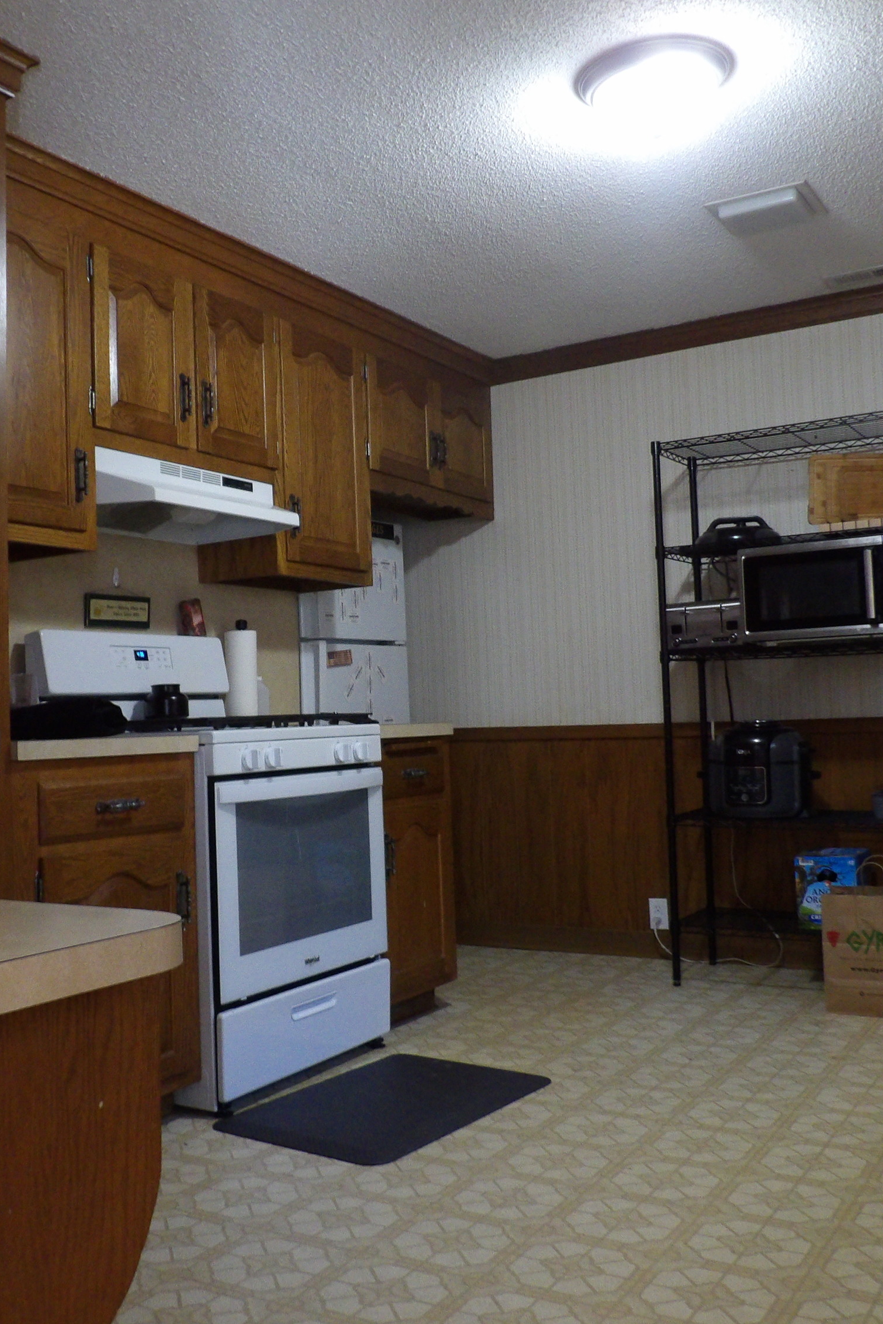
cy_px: 652
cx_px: 356
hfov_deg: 38.7
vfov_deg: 55.8
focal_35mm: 34
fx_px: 1250
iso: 399
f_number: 3.2
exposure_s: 1/17
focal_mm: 4.3
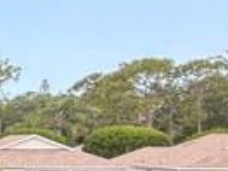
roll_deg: +0.4
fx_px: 718
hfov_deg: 8.9
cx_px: -624
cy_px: 174
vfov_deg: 13.4
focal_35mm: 109
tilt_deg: -1.7
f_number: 2.2
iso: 40
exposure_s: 1/241
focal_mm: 2.22
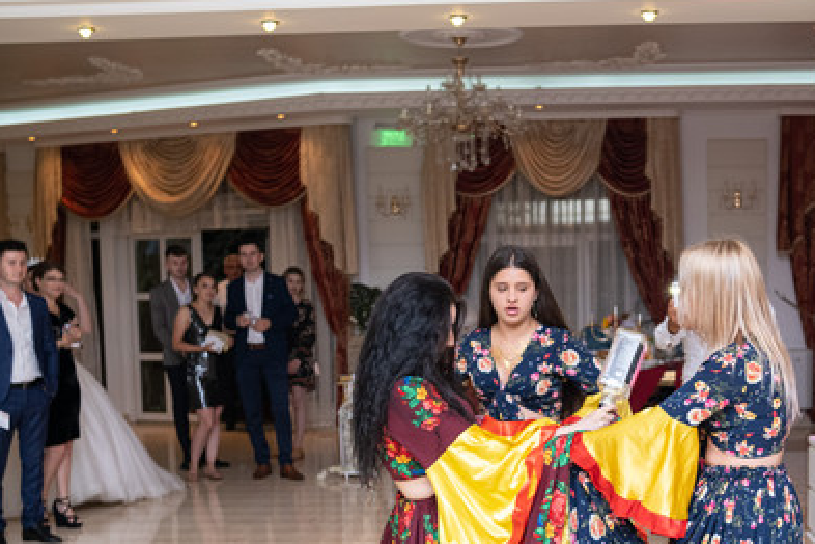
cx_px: 541
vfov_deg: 23.4
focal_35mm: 57
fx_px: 1290
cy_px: 435
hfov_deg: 34.7
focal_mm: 23
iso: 640
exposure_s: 1/125
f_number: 2.2
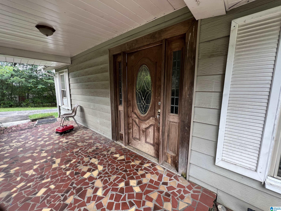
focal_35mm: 13
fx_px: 106
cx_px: 140
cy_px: 106
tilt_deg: -9.0
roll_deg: -0.8
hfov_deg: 106.2
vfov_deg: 89.9
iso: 125
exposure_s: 1/99
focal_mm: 1.57
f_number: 1.8
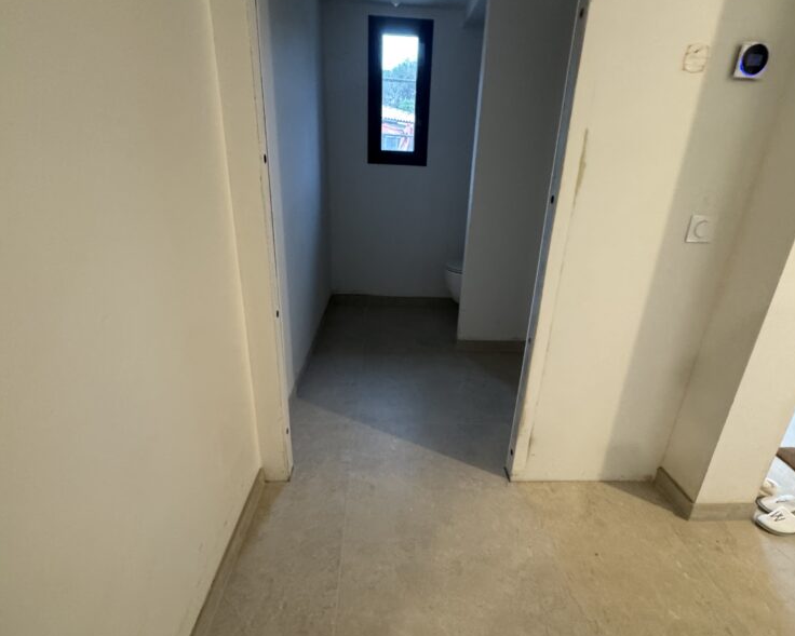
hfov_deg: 83.2
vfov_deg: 70.7
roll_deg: -5.6
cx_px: 414
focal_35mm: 19
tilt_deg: -25.3
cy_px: 348
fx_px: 447
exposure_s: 1/50
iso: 500
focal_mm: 2.22
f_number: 2.2
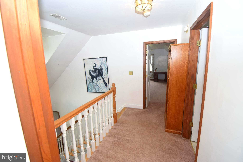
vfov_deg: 77.3
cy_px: 81
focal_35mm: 15
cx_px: 122
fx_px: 101
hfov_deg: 100.4
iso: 800
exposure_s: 1/100
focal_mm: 10
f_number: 5
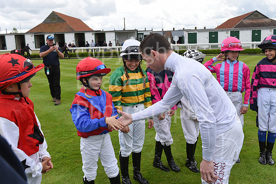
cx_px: 145
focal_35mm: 34
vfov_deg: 38.9
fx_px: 261
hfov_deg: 55.8
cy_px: 85
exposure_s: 1/1250
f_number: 5.6
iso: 400
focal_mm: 31
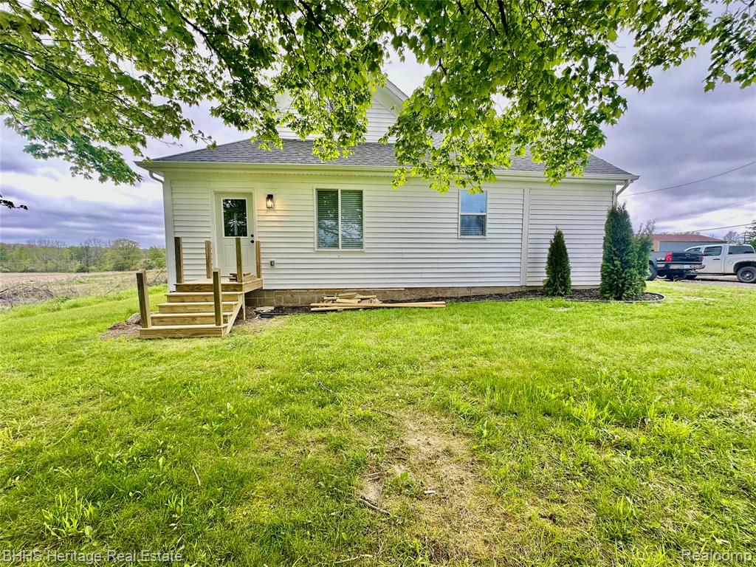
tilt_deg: -5.4
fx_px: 306
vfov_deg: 85.7
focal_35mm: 14
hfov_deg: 102.1
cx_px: 378
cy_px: 284
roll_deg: +0.5
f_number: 2.2
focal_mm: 2.22
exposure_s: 1/99
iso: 40
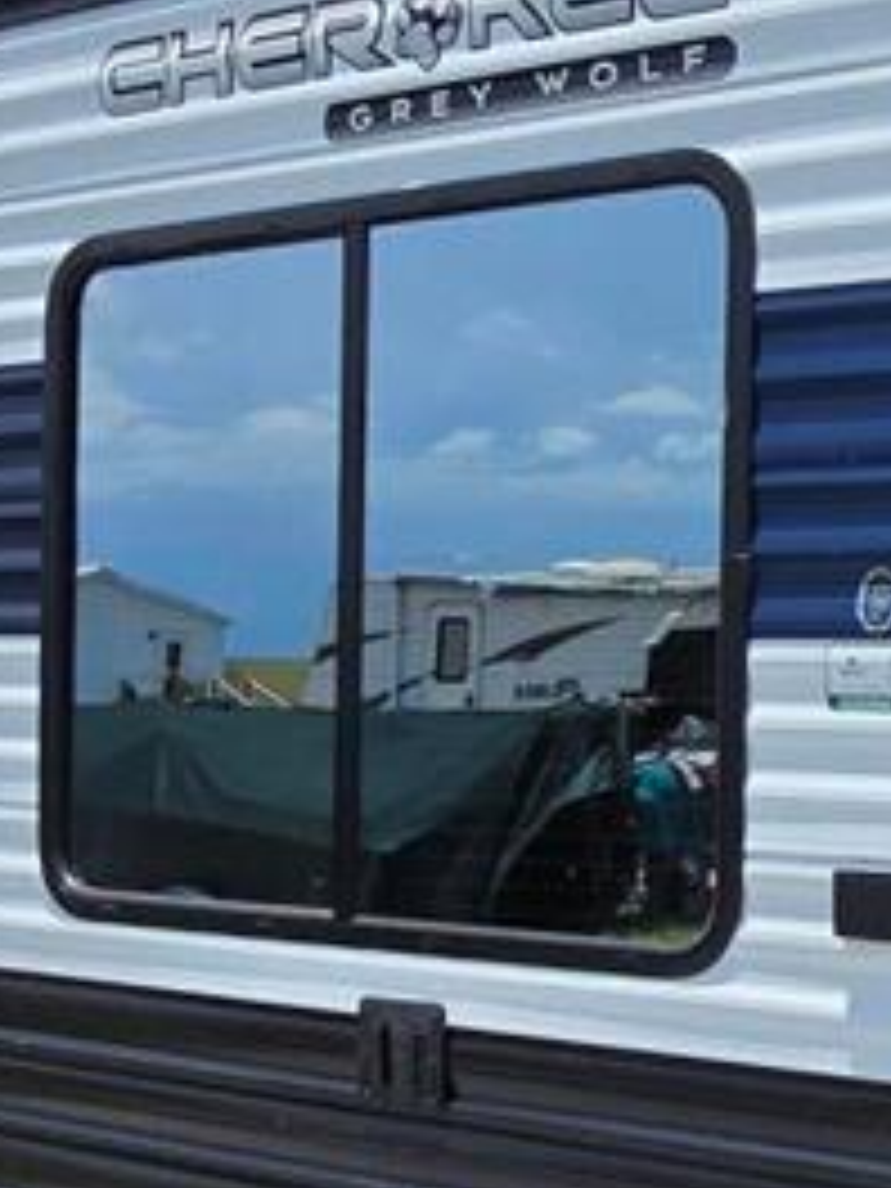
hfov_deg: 23.3
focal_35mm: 59
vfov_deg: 32.3
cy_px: 824
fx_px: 2025
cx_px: 986
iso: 50
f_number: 2.2
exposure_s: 1/2828
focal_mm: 2.2
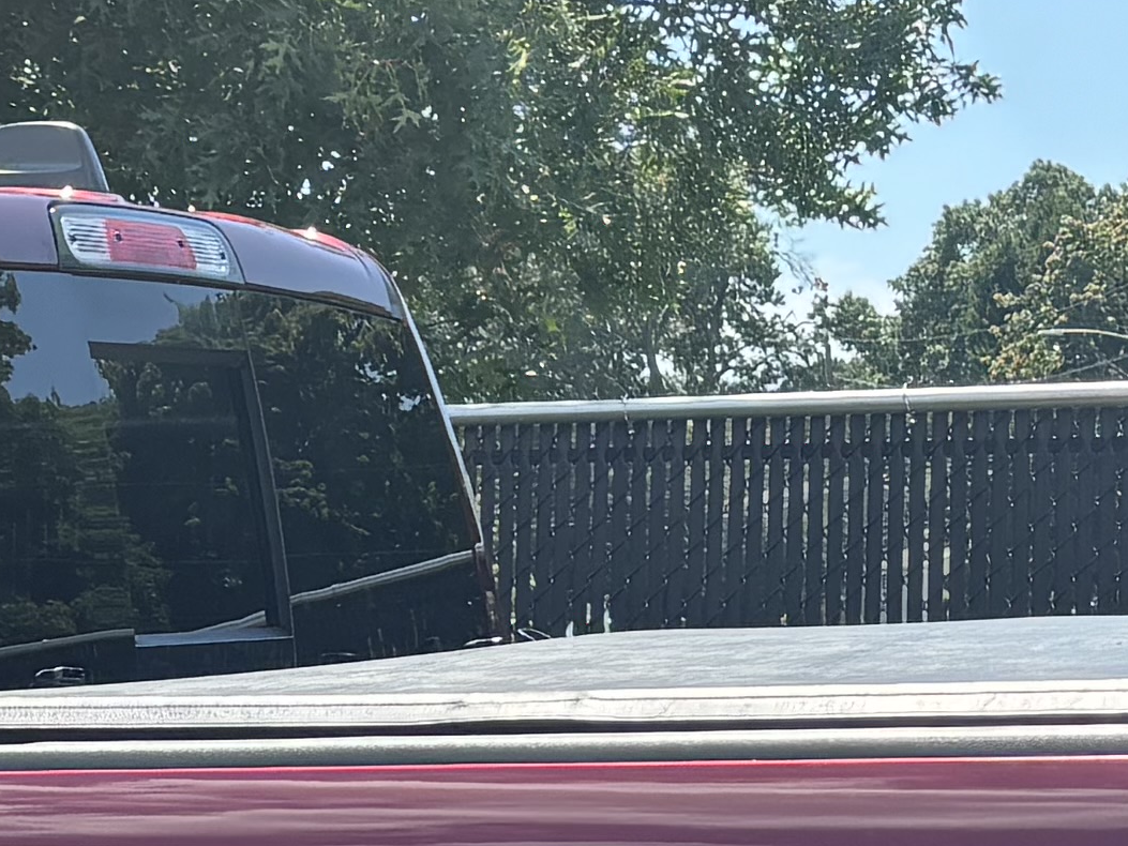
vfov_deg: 10.4
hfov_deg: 13.7
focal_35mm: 141
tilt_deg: -2.0
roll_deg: +0.6
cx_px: -104
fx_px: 4595
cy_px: 865
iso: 50
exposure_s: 1/1115
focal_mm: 5.96
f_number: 1.6
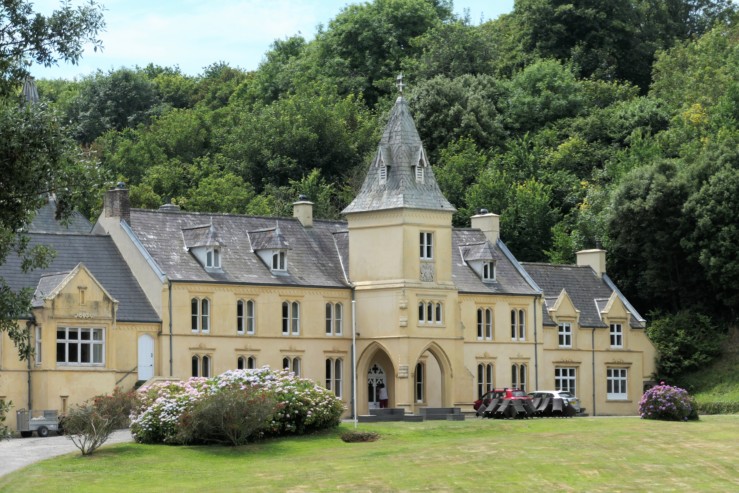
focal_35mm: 135
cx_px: 370
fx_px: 2771
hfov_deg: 15.2
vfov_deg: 10.2
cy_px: 246
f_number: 5.7
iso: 200
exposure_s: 1/800
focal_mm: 49.6
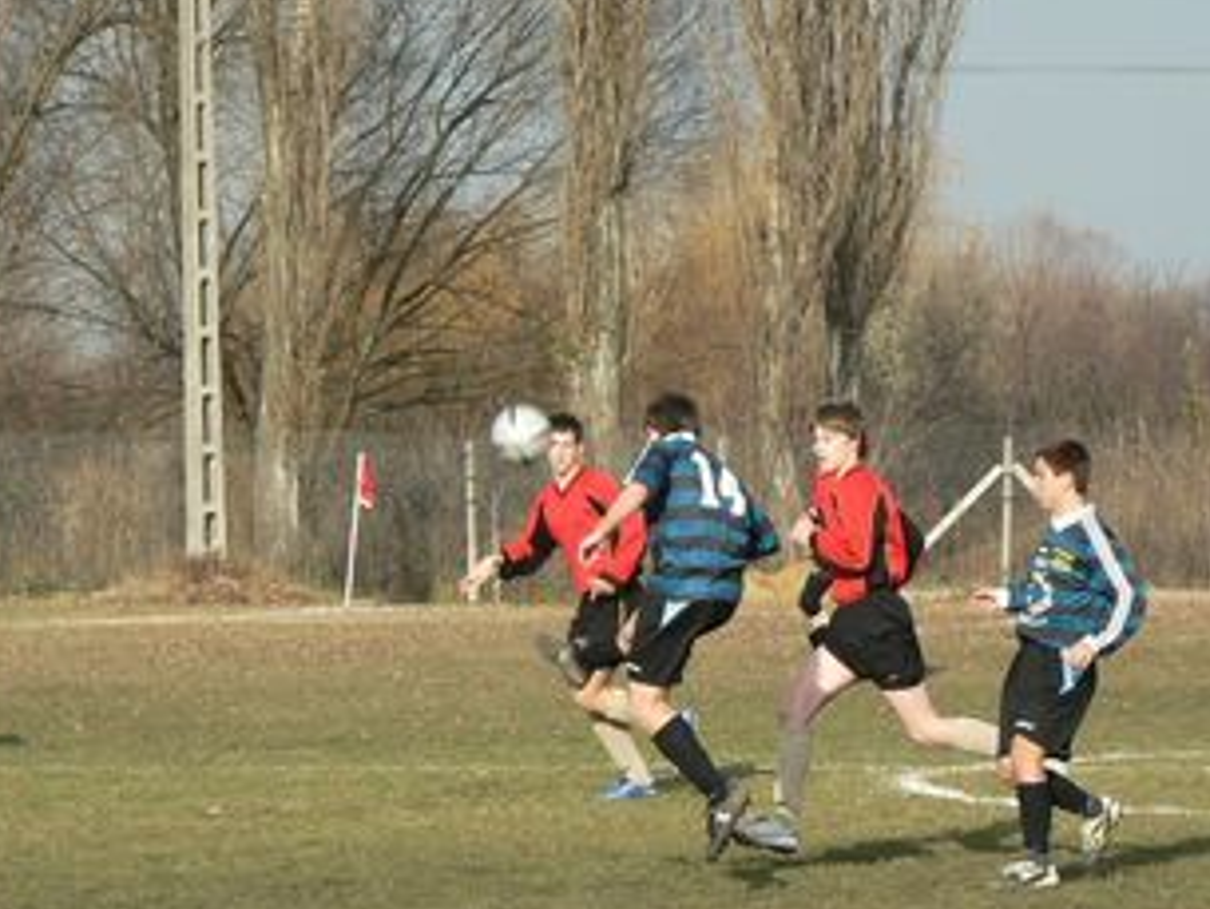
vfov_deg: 5.3
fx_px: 9896
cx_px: 587
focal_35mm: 283
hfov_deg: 7.0
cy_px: 578
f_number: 3.3
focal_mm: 32.9
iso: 64
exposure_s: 1/500
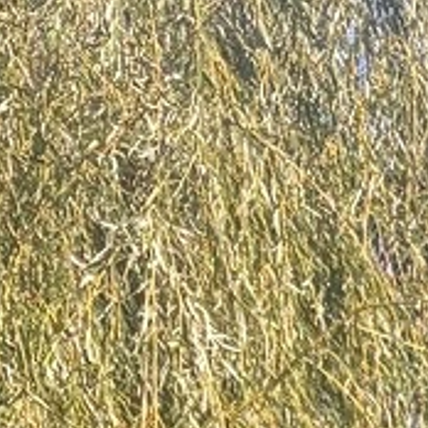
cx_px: 1154
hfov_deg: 8.7
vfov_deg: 8.0
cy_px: 1441
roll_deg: -0.7
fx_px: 2462
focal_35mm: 176
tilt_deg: -3.1
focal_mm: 5.96
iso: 50
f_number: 1.6
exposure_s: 1/482
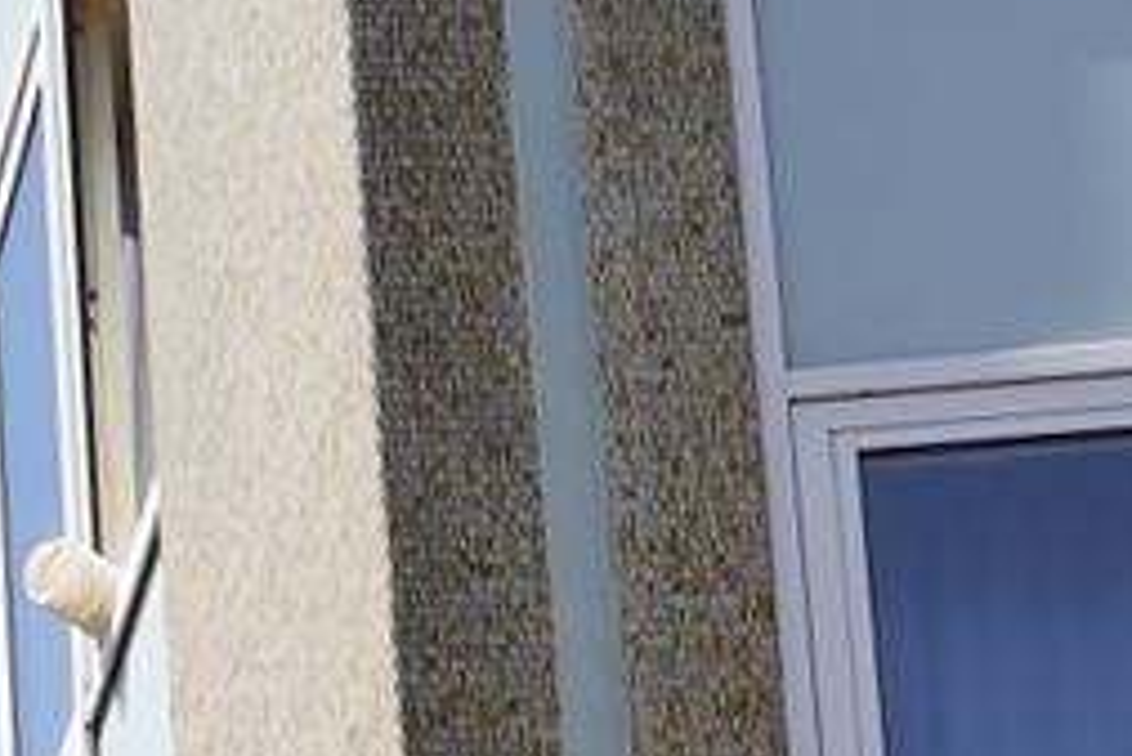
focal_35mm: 190
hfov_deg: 10.2
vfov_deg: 6.3
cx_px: -881
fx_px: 5978
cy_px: 2621
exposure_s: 1/100
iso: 100
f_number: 11
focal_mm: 24
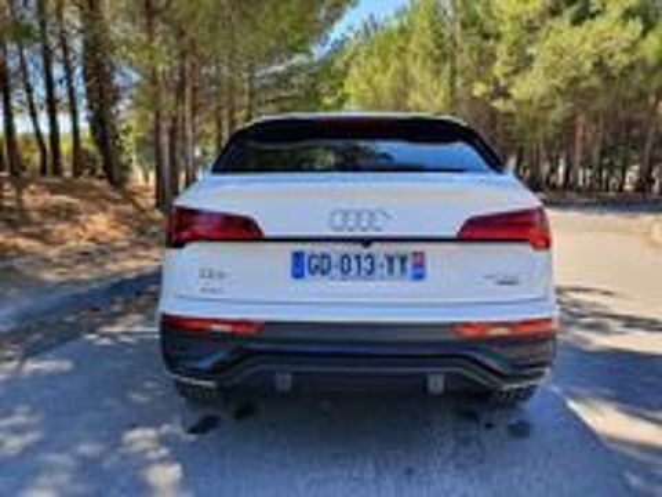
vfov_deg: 53.1
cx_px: 331
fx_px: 497
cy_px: 248
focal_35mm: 26
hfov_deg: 67.3
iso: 50
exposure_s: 1/498
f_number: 2.4
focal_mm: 4.32
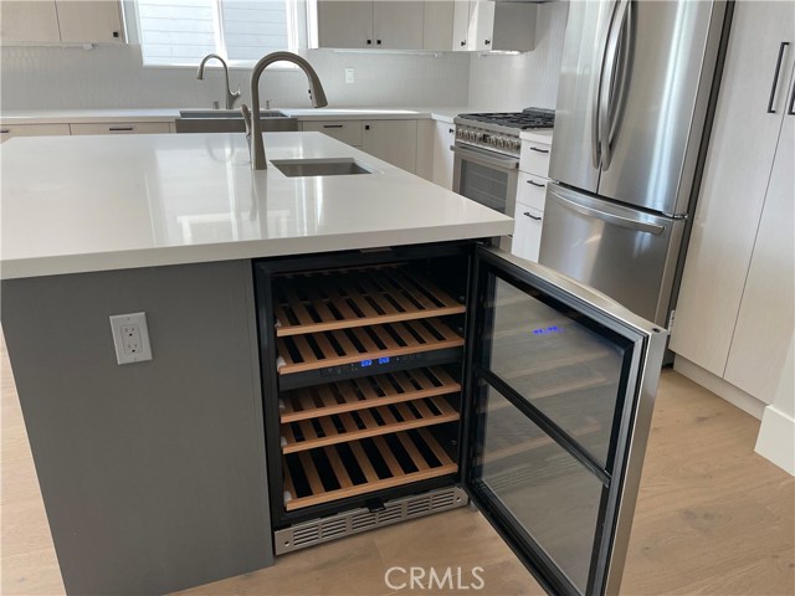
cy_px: 298
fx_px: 597
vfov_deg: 53.1
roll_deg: -0.9
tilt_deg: -20.8
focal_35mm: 26
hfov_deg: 67.3
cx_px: 398
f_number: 1.6
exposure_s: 1/121
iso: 100
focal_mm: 4.2
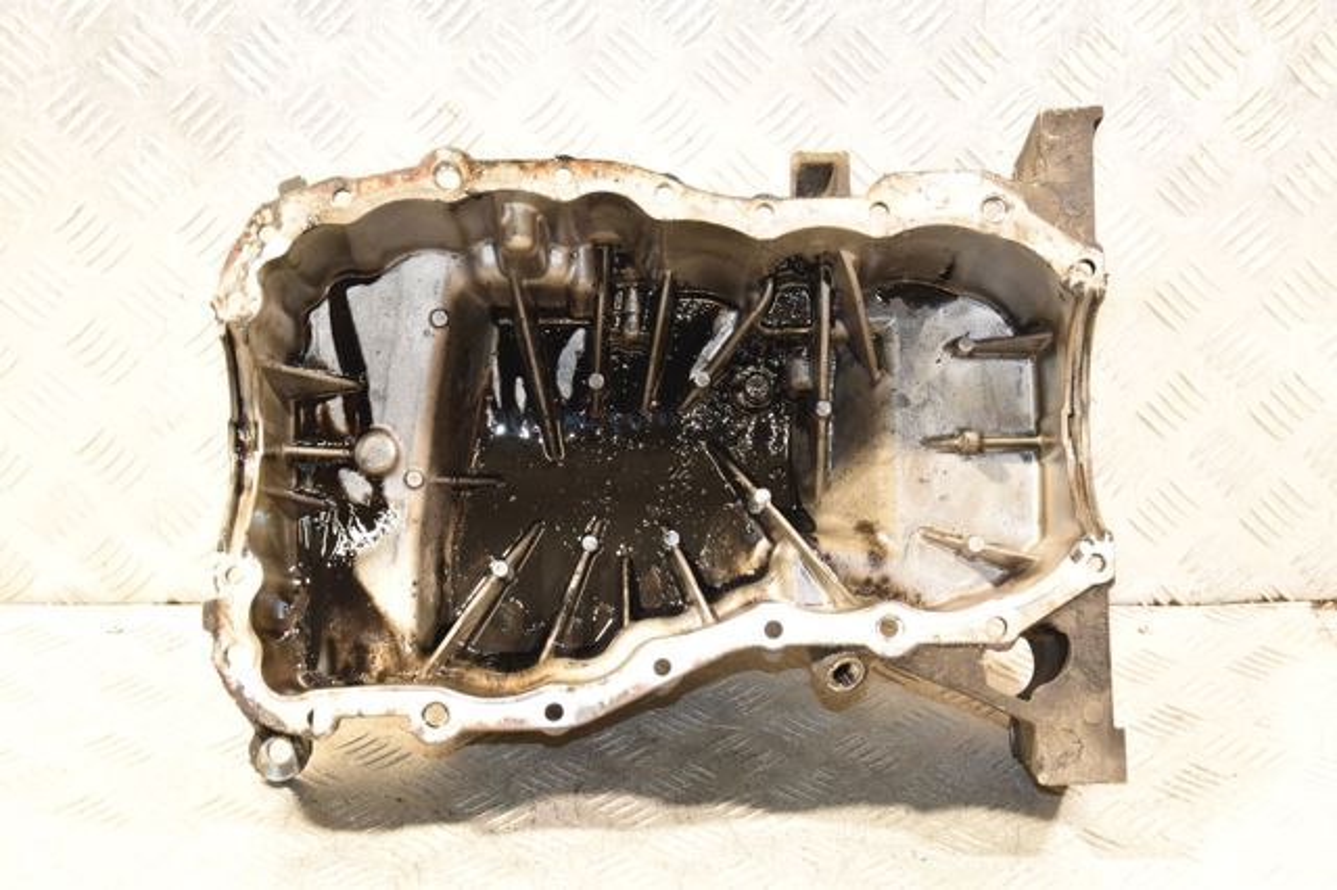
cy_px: 445
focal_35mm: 72
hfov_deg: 28.1
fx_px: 2673
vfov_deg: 18.9
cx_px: 668
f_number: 5.6
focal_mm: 48
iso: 1600
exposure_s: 1/80
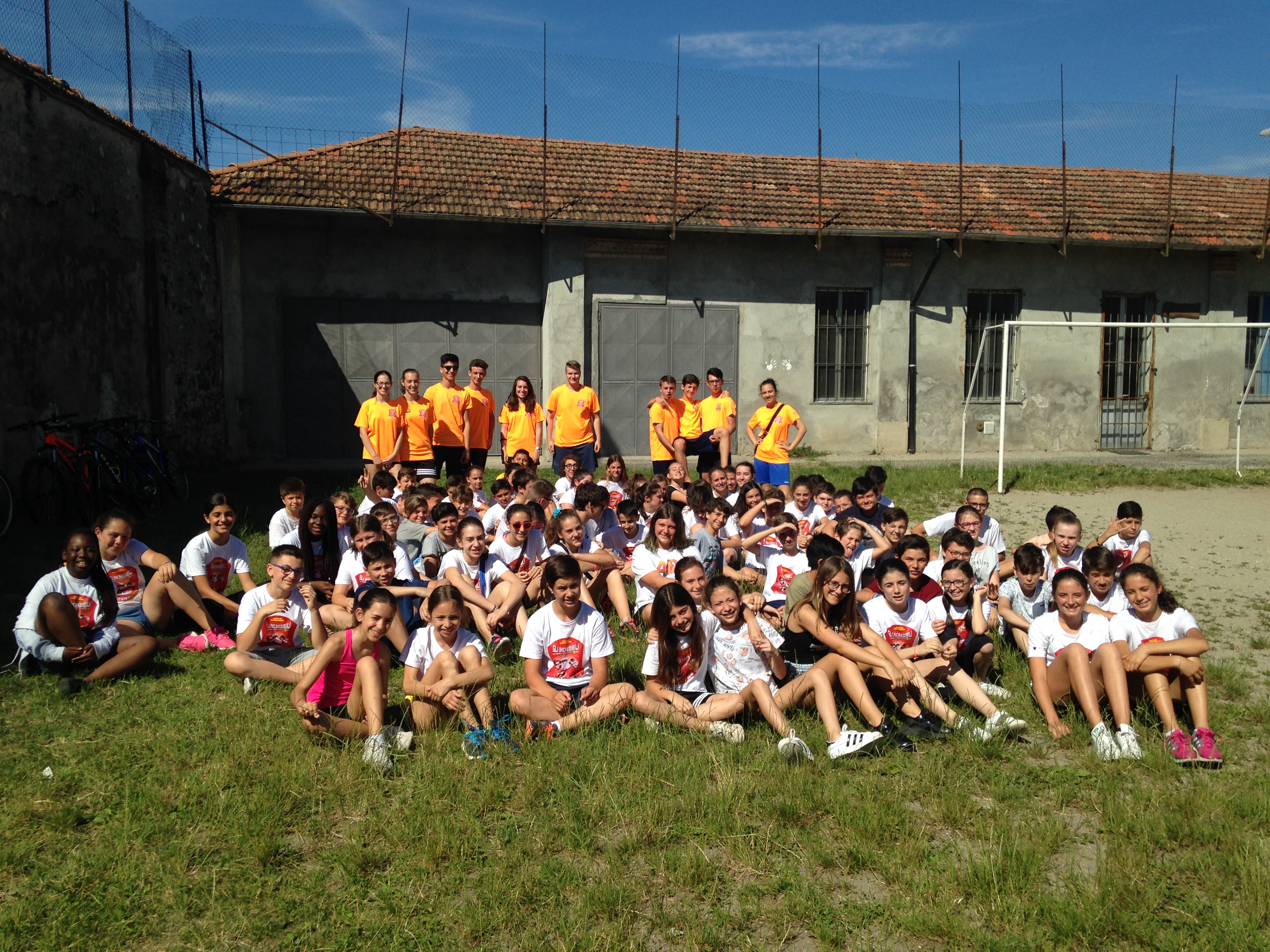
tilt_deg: -5.9
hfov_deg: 55.4
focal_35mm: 33
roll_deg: +2.8
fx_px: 1211
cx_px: 635
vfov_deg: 42.9
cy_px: 476
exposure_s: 1/2463
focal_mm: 4.12
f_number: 2.4
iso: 50
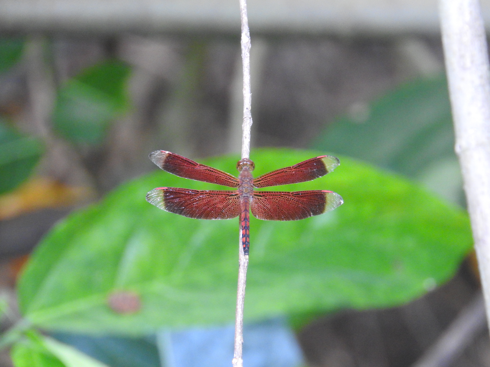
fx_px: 7785
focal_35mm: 550
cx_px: 245
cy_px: 184
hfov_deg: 3.6
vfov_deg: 2.7
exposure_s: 1/30
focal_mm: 98.5
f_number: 5.6
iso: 800
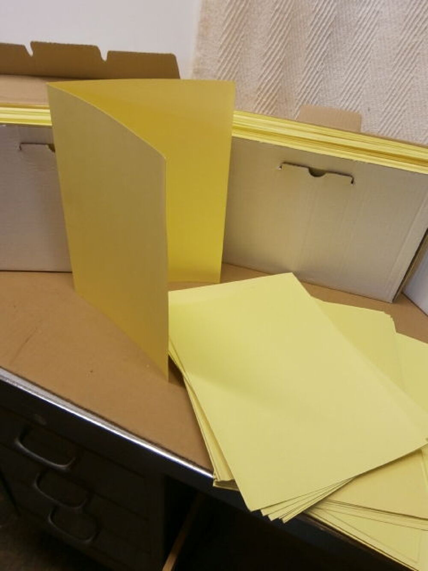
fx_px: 429
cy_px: 286
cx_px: 214
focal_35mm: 26
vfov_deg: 67.3
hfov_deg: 53.1
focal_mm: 4.7
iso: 80
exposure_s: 1/30
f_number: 2.8
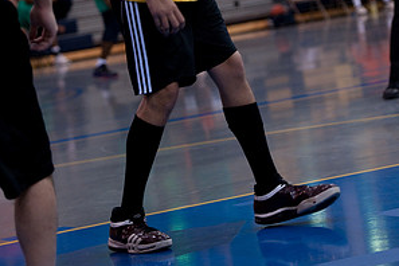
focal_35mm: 209
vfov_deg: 6.5
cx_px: 200
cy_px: -19
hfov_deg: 9.8
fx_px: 2316
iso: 800
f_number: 2.8
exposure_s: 1/200
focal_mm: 92
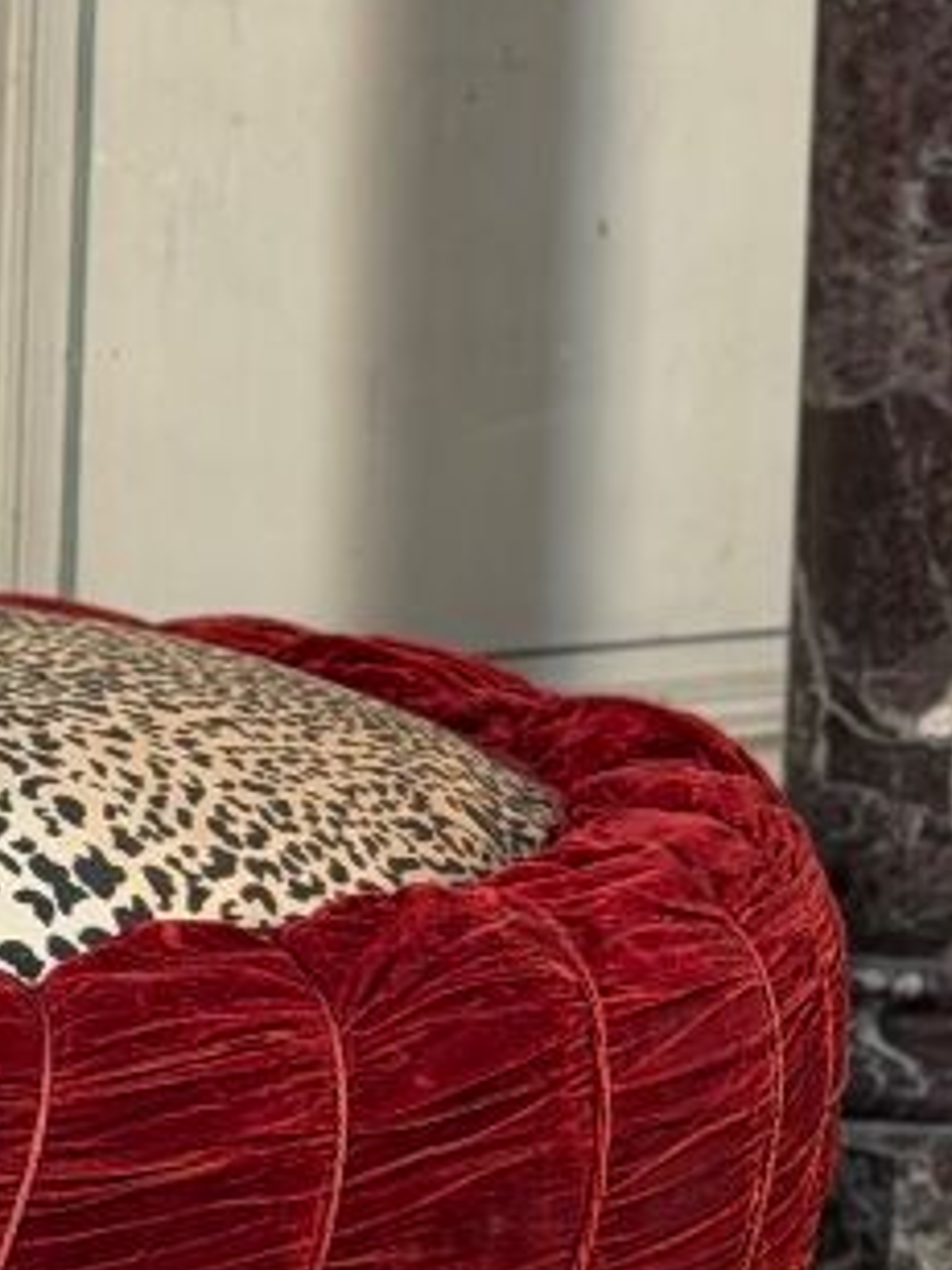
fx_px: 6857
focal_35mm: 187
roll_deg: -1.3
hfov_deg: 7.8
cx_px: -321
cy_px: 573
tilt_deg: -9.0
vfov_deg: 10.6
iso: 160
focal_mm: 6.76
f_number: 1.78
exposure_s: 1/50
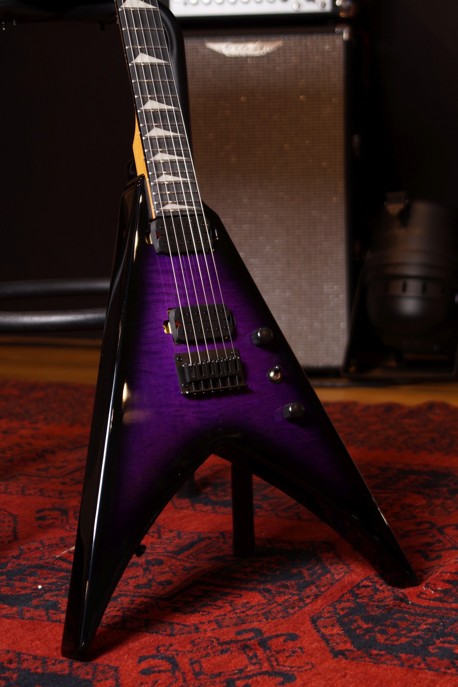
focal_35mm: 90
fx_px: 1717
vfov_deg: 22.6
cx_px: 229
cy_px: 344
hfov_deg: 15.2
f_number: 5
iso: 100
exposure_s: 1/13
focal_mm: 60
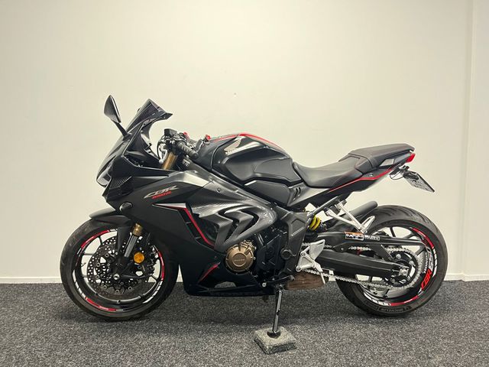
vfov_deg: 53.1
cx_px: 244
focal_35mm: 26
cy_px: 184
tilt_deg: -4.8
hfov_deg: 67.3
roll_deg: -0.8
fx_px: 367
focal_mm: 5.1
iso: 640
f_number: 1.6
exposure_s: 1/33
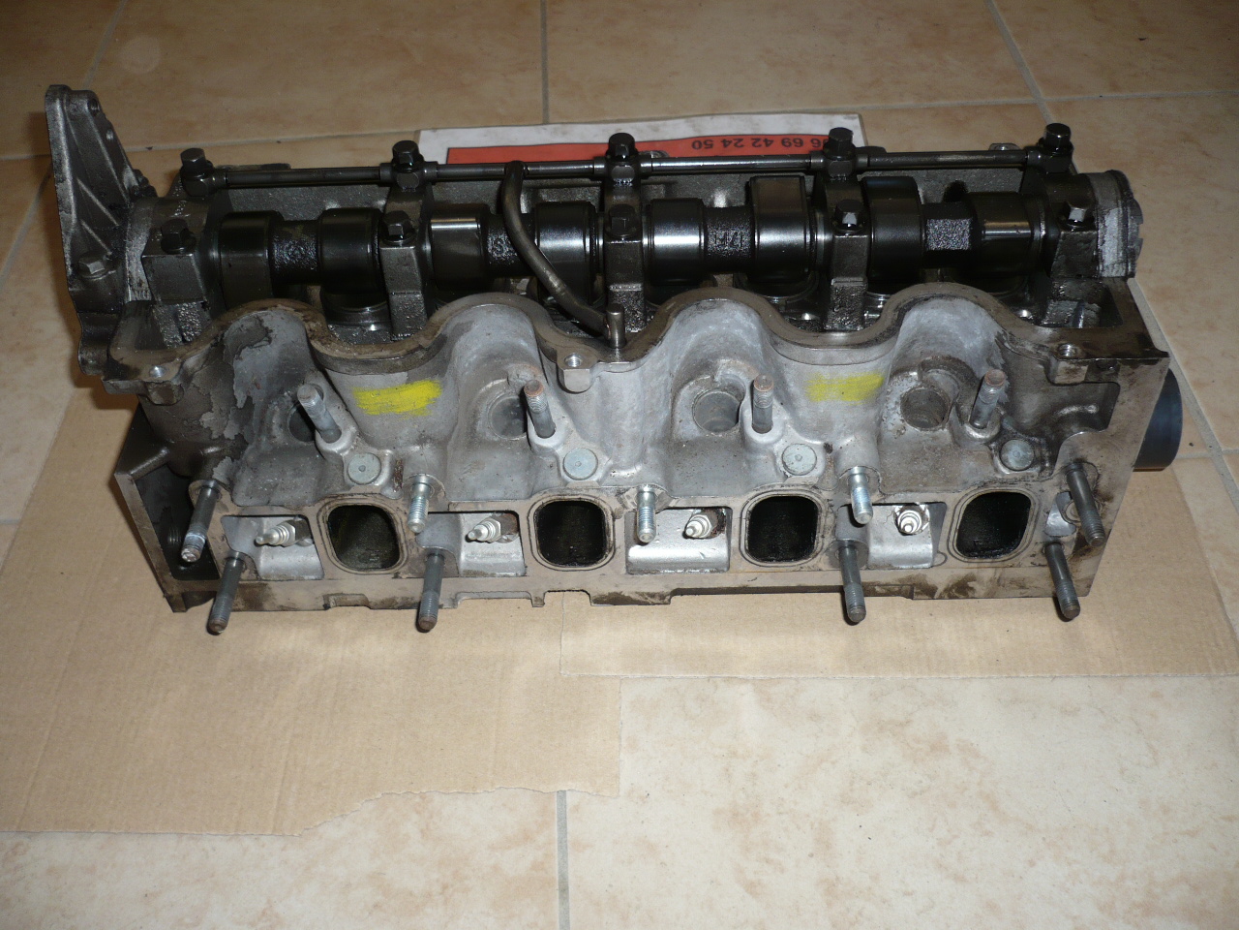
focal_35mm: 35
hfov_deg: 52.6
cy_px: 465
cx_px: 620
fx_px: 1253
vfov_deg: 40.7
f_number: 2.8
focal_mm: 5.8
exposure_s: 1/30
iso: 100
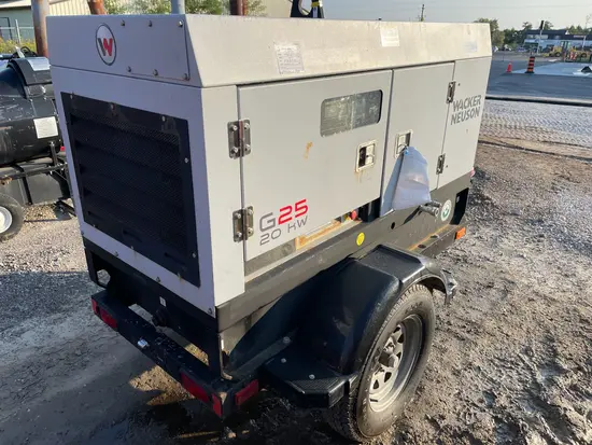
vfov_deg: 53.1
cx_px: 296
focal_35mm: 26
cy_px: 222
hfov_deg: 67.3
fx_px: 445
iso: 32
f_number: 1.6
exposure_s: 1/1770
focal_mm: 4.2
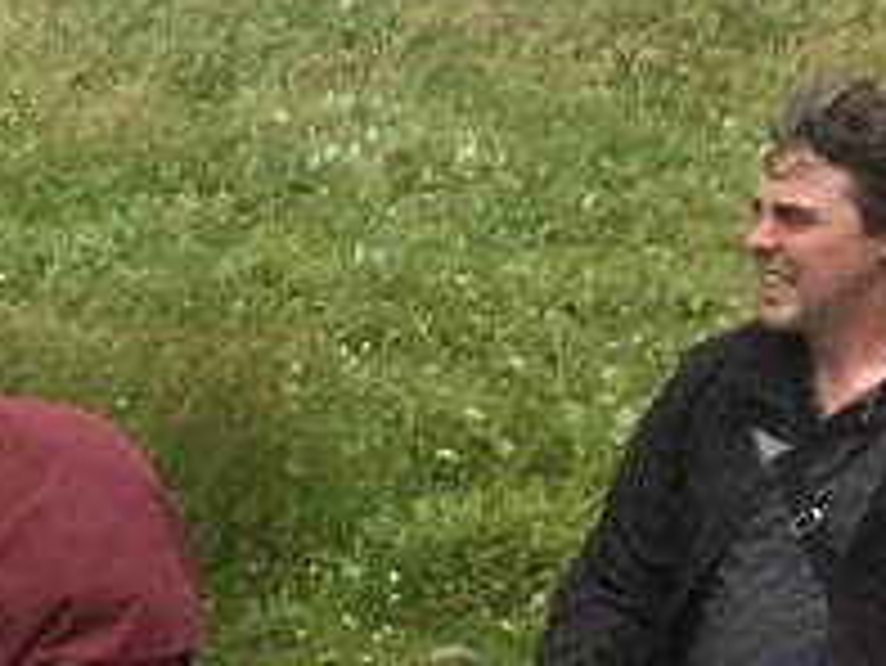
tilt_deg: -15.5
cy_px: 1262
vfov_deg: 7.1
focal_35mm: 203
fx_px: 5199
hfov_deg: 8.5
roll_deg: -0.1
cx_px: -1540
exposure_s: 1/2415
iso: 32
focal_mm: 4.15
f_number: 2.2
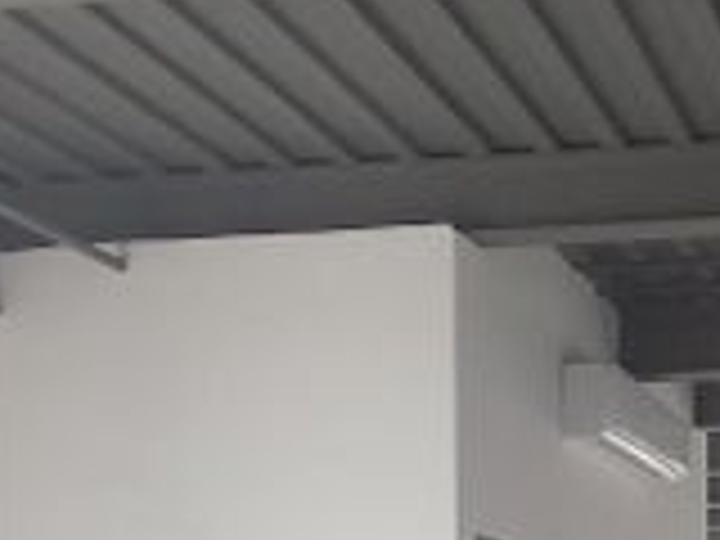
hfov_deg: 30.6
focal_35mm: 52
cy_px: 693
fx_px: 1082
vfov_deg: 24.6
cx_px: 886
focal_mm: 1.3
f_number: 2.2
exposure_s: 1/60
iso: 101
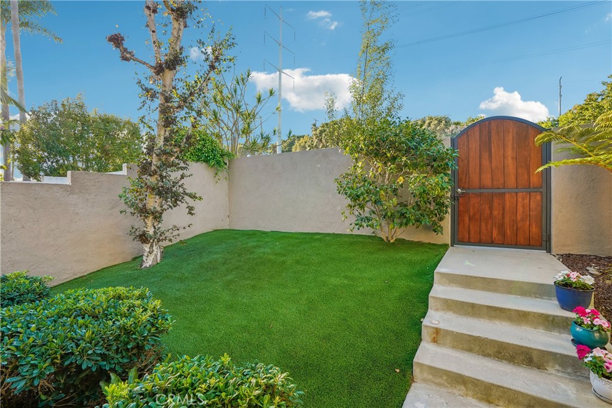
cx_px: 306
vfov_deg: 73.8
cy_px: 204
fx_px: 272
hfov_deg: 96.7
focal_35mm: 16
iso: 400
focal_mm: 16
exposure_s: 1/50
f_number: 8
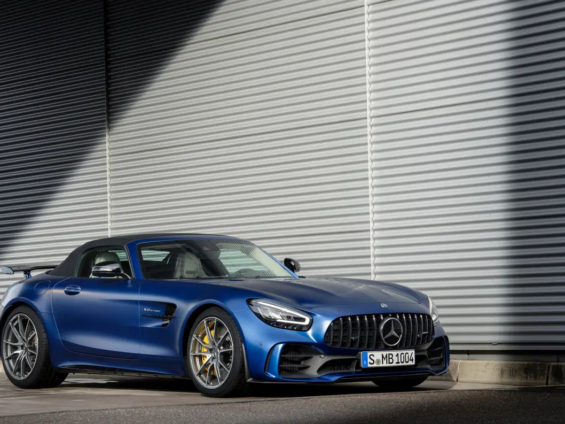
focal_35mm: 120
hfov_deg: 16.4
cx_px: 260
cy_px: 211
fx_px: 1958
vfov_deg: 12.3
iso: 100
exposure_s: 1/30
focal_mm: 110
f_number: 11
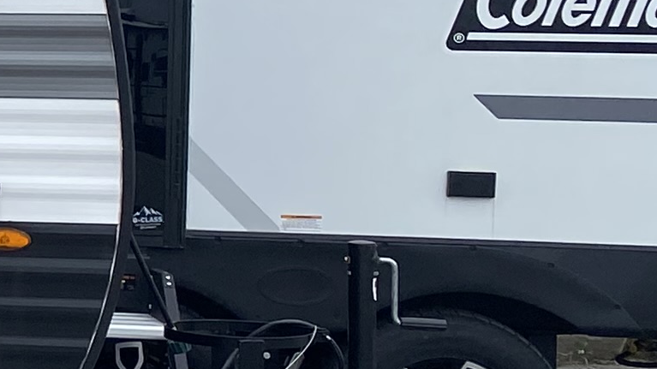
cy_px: 92
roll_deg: -0.7
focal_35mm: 149
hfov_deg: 11.3
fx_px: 2595
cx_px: -1066
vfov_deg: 8.1
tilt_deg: -2.5
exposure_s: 1/2625
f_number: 1.8
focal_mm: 4.25
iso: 32
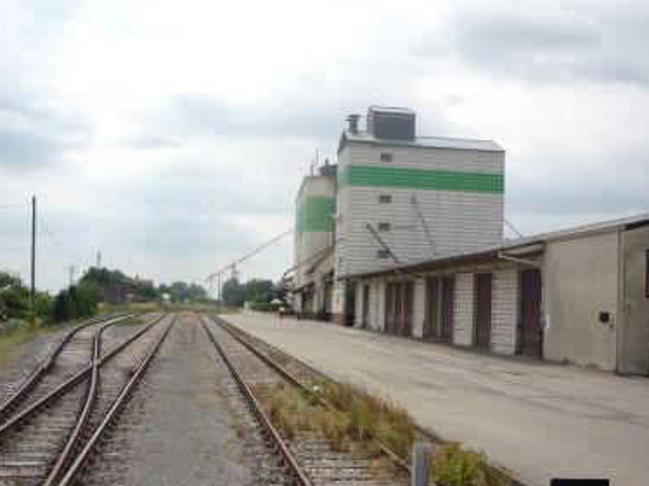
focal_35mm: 41
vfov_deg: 35.0
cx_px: 298
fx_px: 768
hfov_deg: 45.7
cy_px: 280
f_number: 5.6
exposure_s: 1/400
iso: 100
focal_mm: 5.2
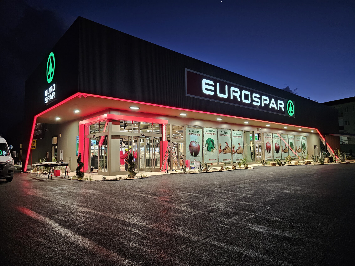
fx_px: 236
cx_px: 178
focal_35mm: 23
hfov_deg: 73.9
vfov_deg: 58.9
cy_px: 133
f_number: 1.7
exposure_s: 1/100
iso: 500
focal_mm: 6.3
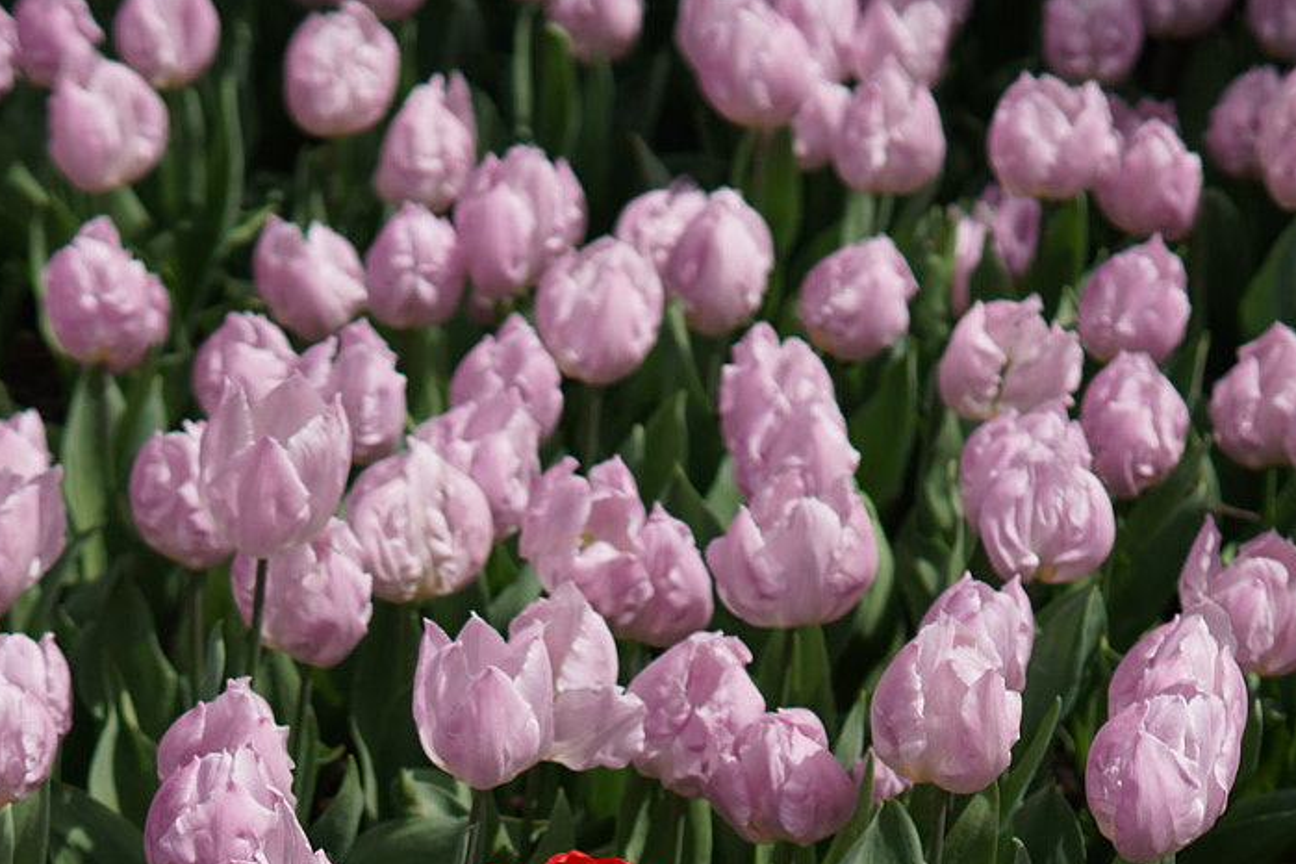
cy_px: 979
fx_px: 3708
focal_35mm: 103
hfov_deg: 19.8
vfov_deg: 13.0
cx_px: 554
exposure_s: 1/4000
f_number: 2.2
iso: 100
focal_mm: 30
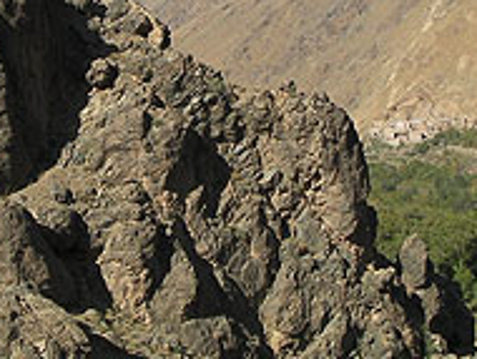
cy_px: 40
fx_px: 1242
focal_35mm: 90
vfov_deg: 16.3
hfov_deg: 21.7
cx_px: 188
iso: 50
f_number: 4.7
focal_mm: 6.3
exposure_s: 1/368
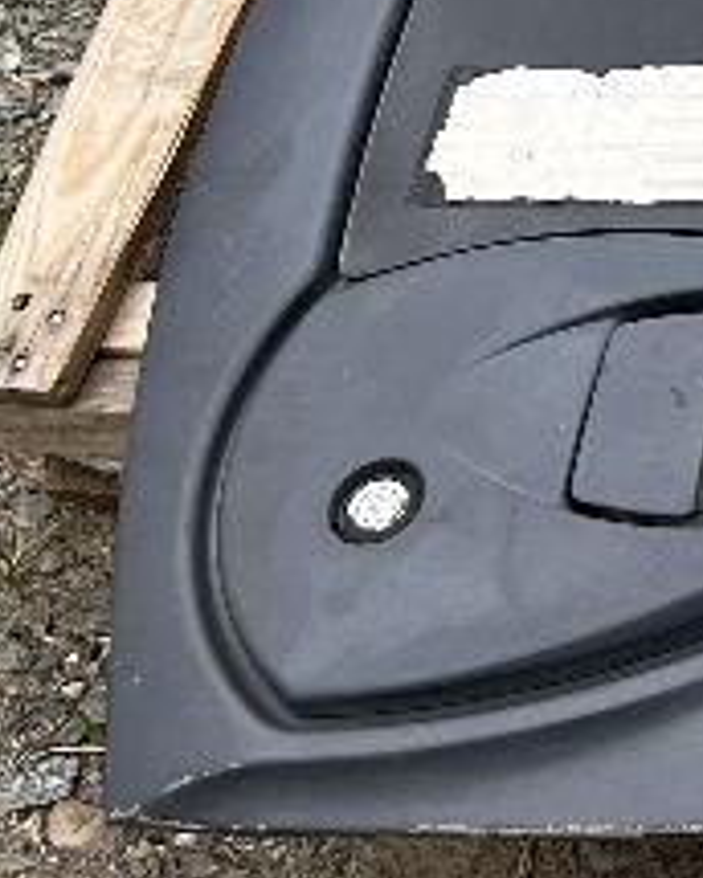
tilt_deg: -52.3
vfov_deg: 15.8
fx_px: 3069
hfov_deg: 10.5
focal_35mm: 118
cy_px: -102
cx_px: 1896
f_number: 1.5
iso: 50
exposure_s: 1/909
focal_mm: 5.7
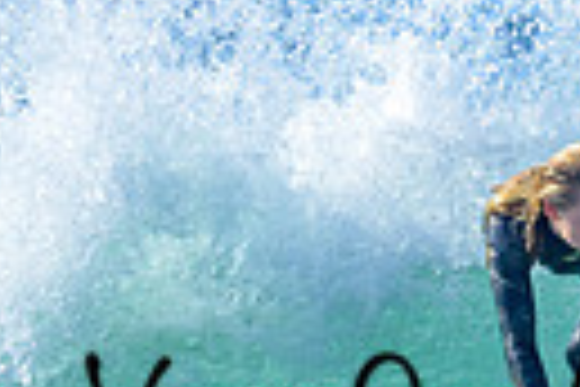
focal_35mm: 3633
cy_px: 385
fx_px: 58527
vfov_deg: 0.4
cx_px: 549
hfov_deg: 0.6
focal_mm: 800
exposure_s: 1/2000
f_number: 6.3
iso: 280
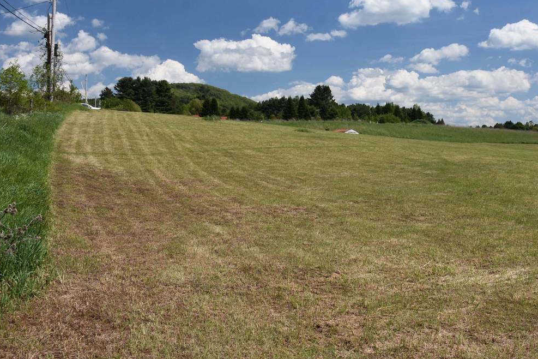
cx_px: 333
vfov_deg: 37.6
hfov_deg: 53.9
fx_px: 523
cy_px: 131
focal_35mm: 35
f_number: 8
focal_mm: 18
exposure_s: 1/500
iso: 360
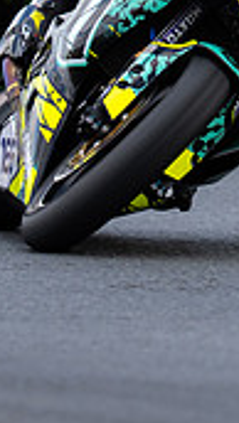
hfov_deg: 0.7
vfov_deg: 1.2
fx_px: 20375
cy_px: -129
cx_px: 166
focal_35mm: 1812
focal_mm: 400
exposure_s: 1/400
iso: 80
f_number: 4
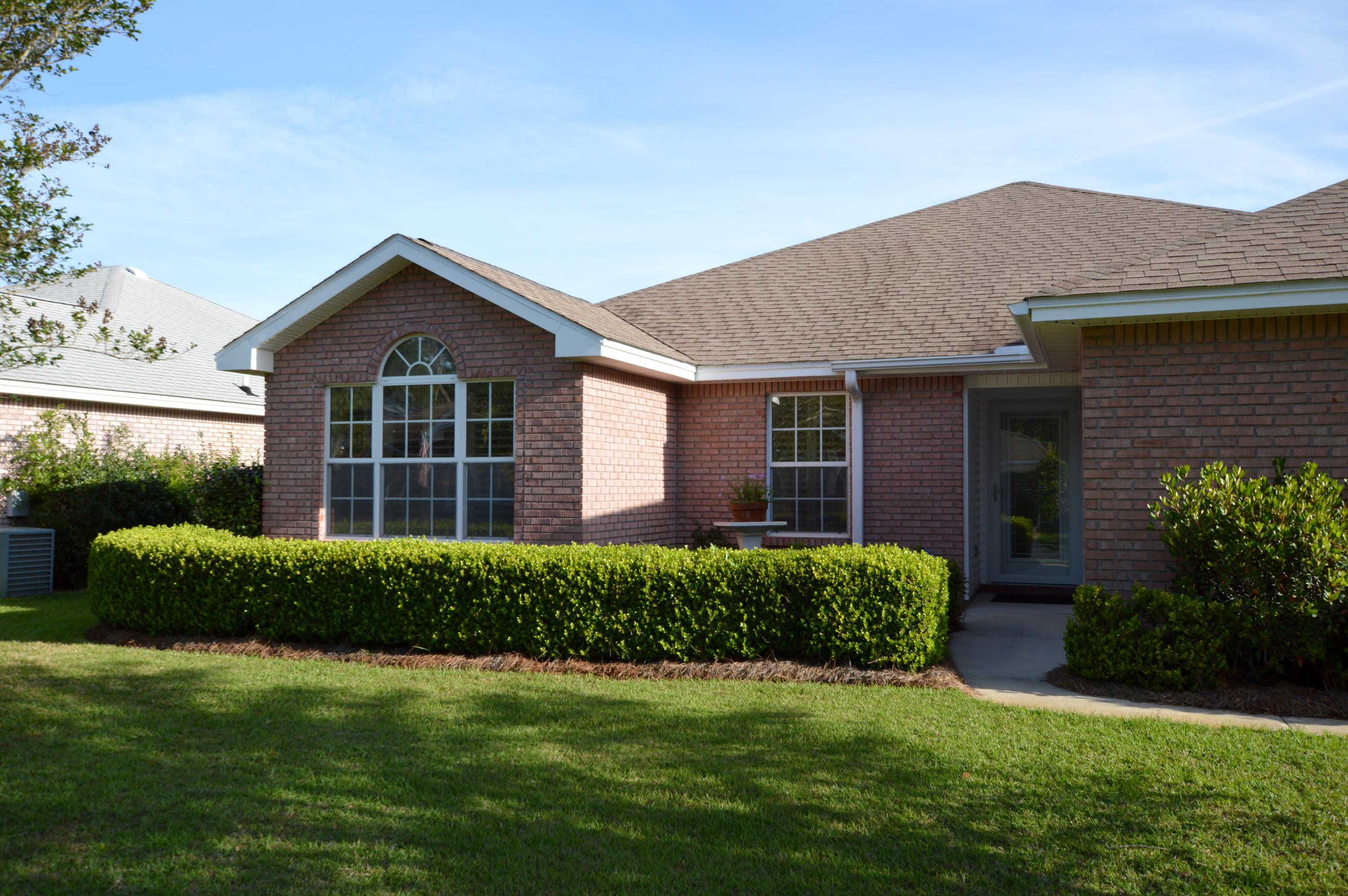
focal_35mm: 30
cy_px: 448
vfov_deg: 43.5
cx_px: 674
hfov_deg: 62.0
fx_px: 1122
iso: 100
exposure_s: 1/200
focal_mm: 20
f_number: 7.1
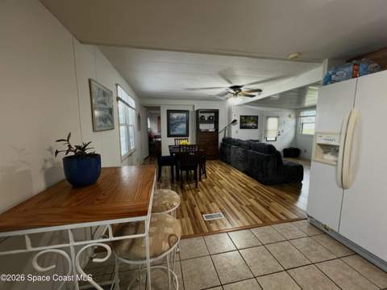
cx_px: 194
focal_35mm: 13
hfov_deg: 106.2
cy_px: 145
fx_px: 145
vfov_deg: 89.8
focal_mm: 1.57
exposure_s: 1/60
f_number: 1.8
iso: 160
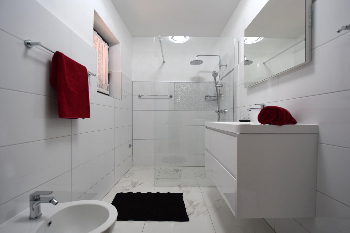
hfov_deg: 100.4
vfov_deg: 77.3
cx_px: 175
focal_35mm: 15
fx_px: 146
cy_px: 116
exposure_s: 1/60
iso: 400
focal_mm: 10
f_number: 4
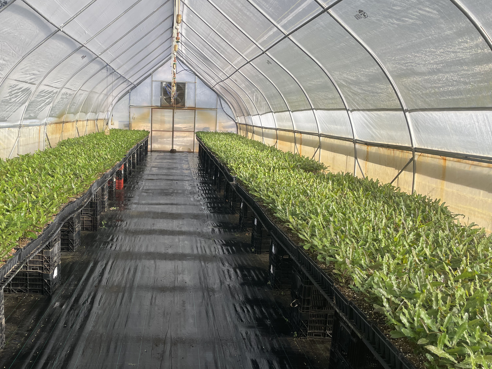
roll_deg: -1.0
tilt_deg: -10.7
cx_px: 183
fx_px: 497
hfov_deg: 52.0
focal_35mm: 35
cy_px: 223
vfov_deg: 40.5
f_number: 1.6
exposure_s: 1/600
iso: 32
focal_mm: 4.2
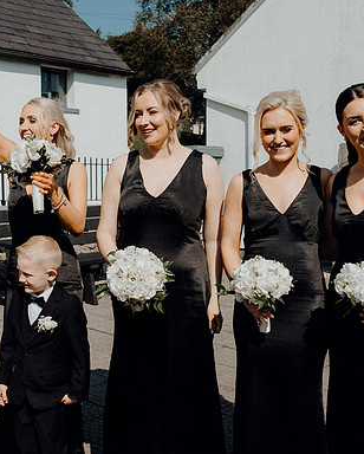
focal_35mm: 51
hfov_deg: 29.3
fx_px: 686
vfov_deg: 36.6
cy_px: 226
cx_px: 92
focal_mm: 24
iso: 125
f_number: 3.5
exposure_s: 1/2500
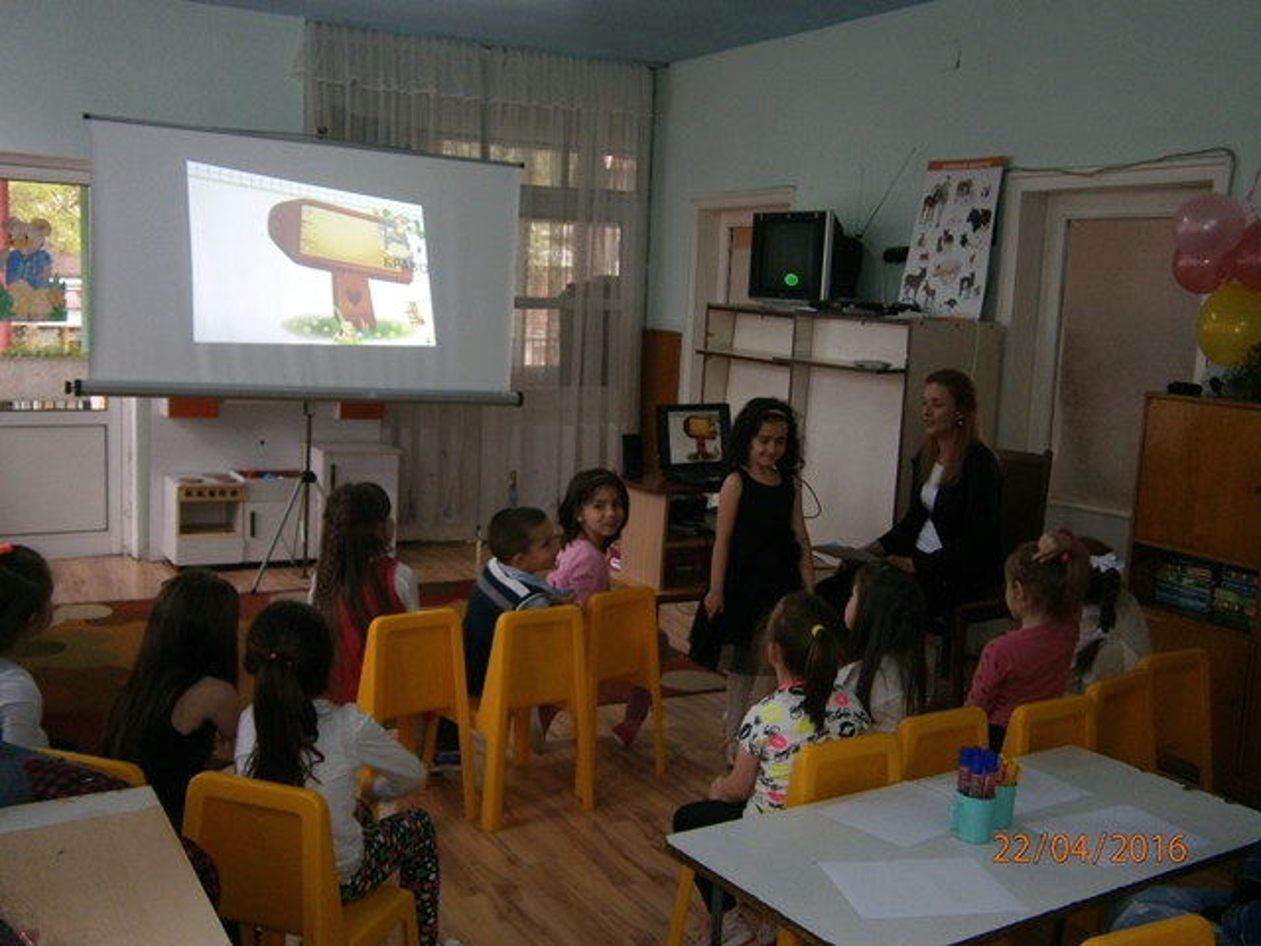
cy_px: 473
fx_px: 1311
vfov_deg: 39.7
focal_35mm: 36
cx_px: 630
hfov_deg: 51.4
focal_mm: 6.4
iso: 125
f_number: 3.1
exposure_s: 1/40
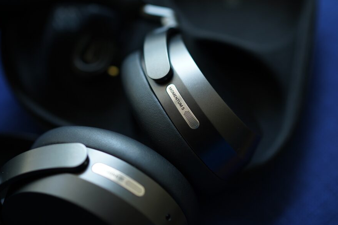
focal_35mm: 41
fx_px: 385
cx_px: 181
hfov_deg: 47.4
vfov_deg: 32.6
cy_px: 100
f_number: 2
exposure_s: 1/100
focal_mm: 35
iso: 500
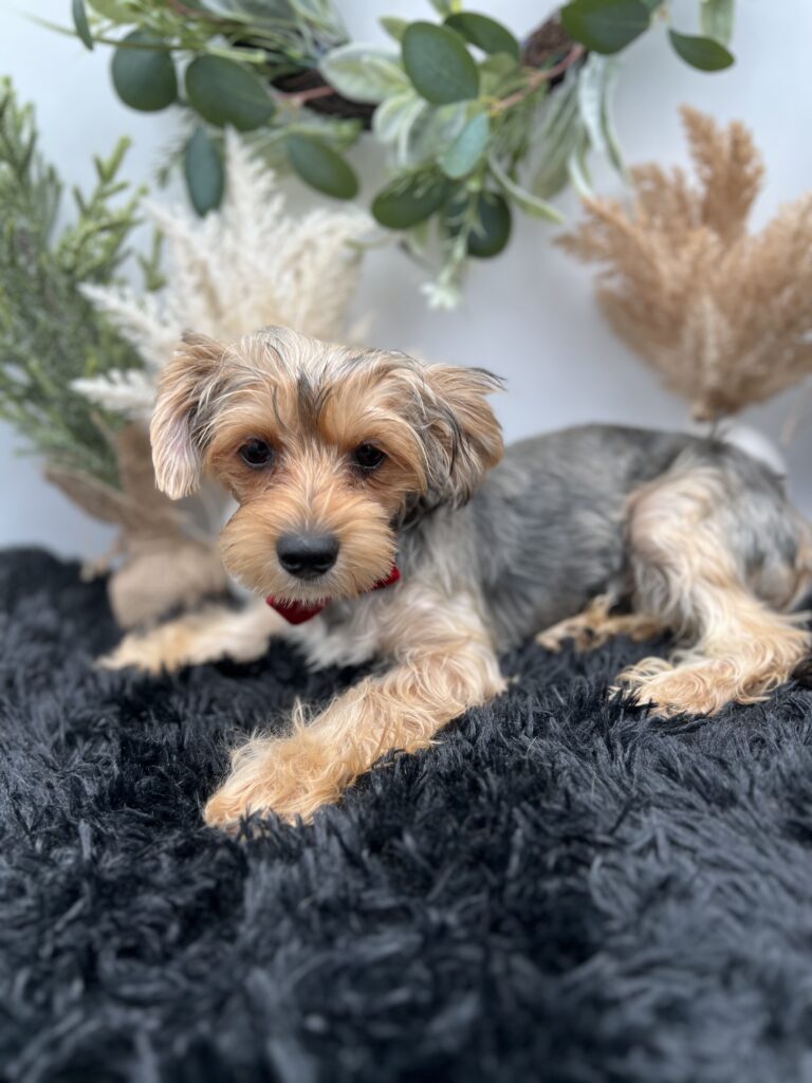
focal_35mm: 26
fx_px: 813
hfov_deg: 53.1
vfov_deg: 67.3
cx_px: 406
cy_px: 542
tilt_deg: -11.5
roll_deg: +4.5
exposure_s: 1/125
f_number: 1.5
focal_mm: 5.7
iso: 32
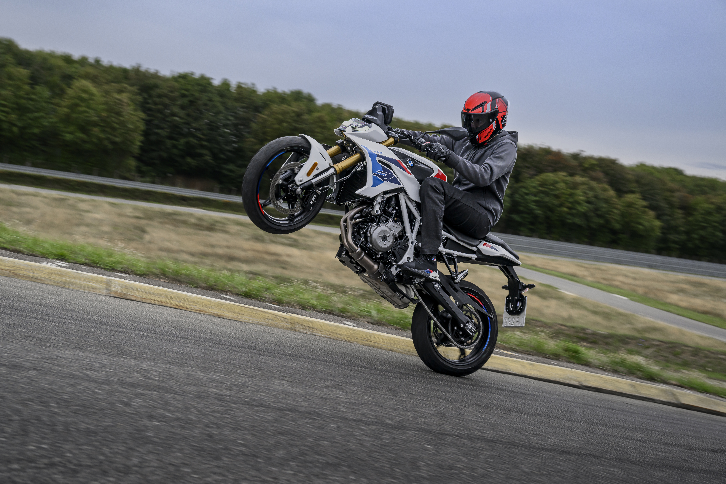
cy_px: 242
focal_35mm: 50
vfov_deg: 27.0
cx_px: 363
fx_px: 1008
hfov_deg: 39.6
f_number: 5.6
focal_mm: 50
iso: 320
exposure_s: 1/250
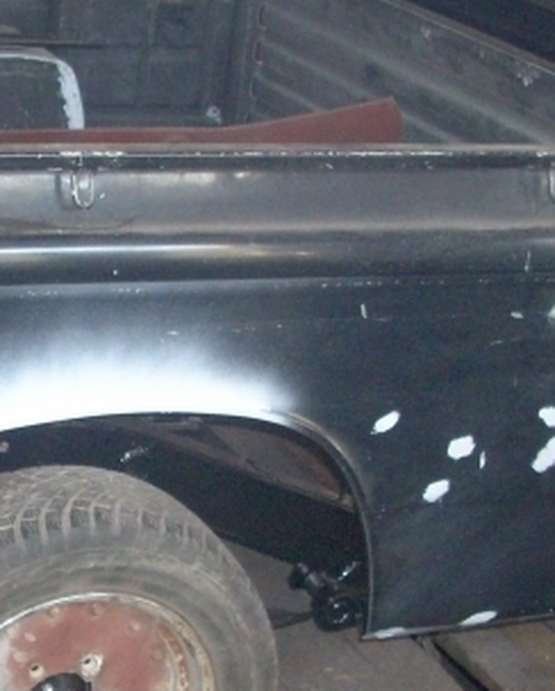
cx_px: -25
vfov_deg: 21.5
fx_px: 1824
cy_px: 365
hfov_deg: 16.9
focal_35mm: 89
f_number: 2.8
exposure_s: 1/60
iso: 400
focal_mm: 6.2
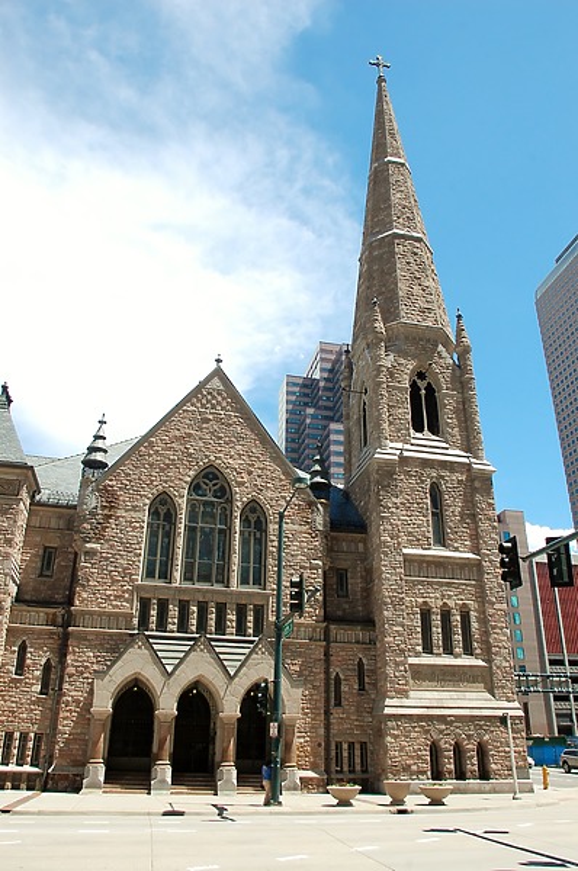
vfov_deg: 67.5
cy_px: 436
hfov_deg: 47.8
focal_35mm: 27
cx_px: 289
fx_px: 652
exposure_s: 1/250
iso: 320
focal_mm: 18
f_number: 10
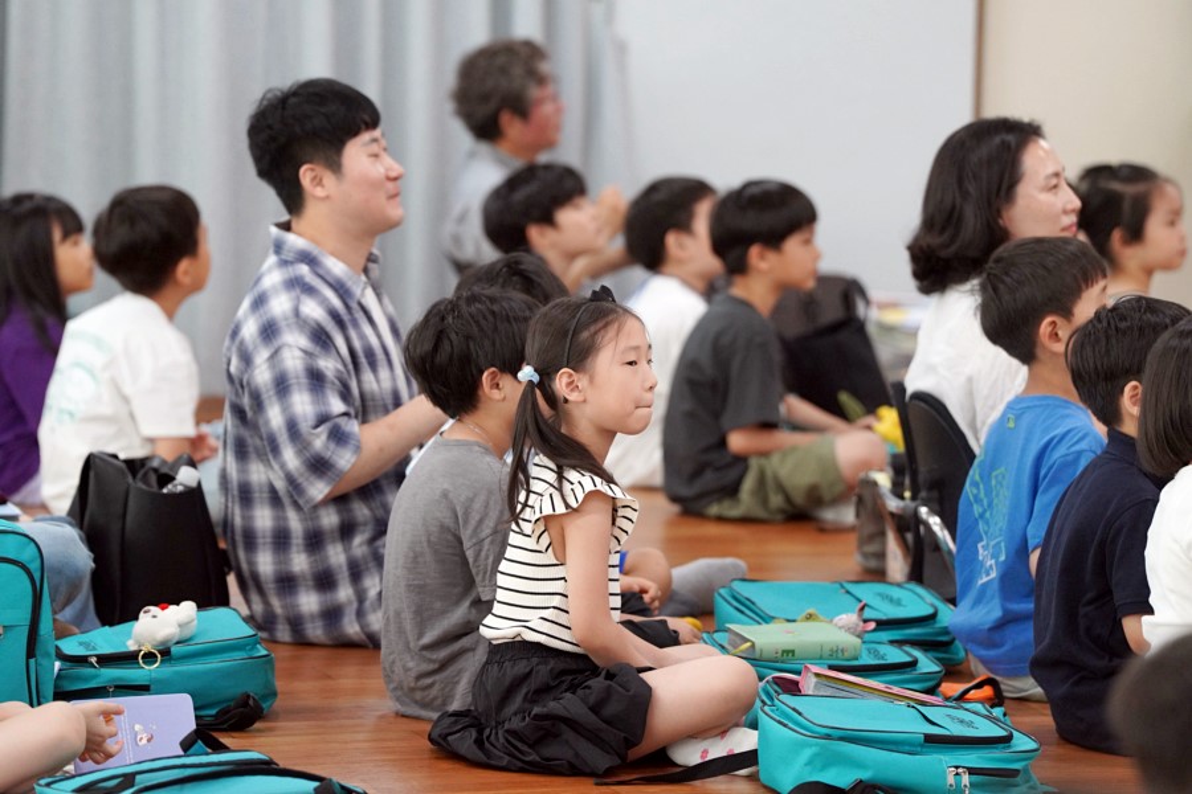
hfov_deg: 10.3
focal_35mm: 200
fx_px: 6622
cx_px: 596
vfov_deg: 6.9
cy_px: 397
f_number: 4
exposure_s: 1/250
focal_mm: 200
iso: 3200
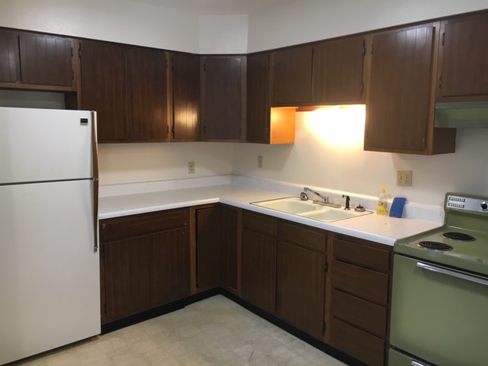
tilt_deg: -6.8
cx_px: 244
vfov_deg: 48.2
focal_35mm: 29
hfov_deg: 61.7
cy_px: 183
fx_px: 409
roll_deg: -1.1
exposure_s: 1/30
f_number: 2.2
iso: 80
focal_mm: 4.15
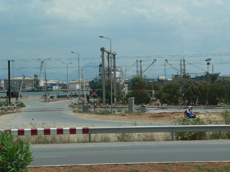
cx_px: 115
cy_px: 86
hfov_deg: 23.8
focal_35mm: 82
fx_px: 545
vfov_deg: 18.0
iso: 80
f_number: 5.6
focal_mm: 13.6
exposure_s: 1/800
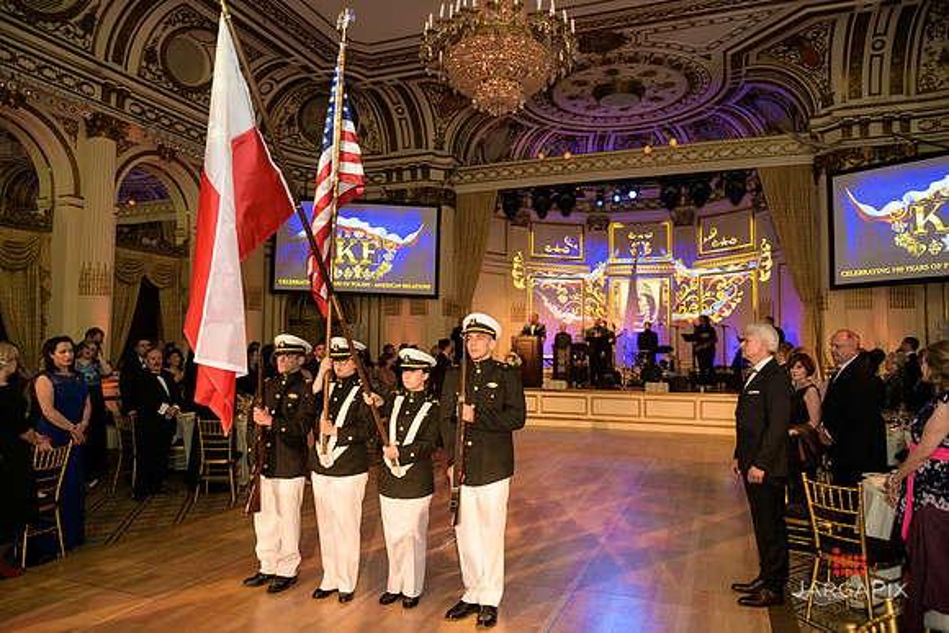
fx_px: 633
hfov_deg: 73.7
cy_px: 316
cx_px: 474
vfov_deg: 53.2
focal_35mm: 24
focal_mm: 24
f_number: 3.2
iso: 1600
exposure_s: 1/125
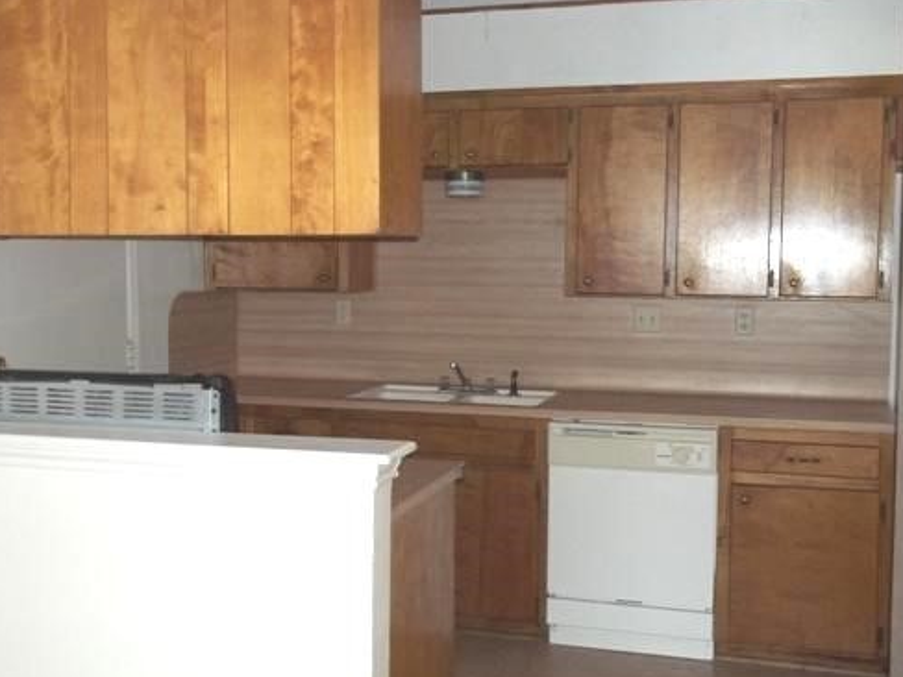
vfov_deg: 34.3
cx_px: 405
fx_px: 1096
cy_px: 346
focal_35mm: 42
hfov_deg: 44.7
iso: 160
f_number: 2.9
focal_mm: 5.7
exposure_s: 1/30
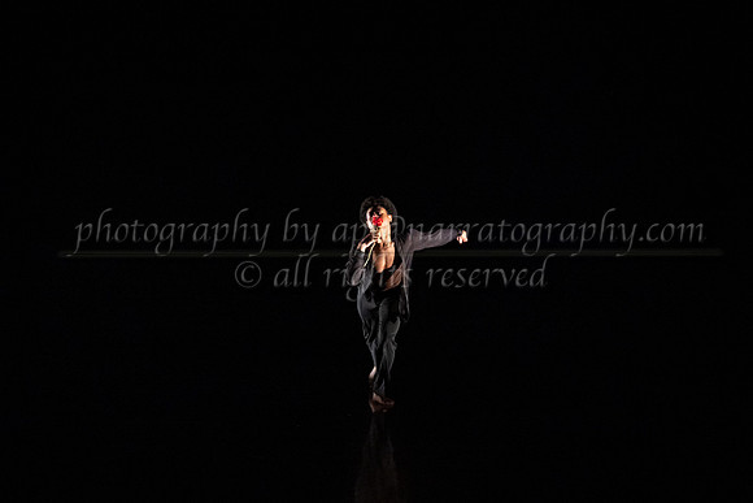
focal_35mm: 103
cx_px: 365
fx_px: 2151
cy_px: 248
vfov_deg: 13.3
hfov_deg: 19.9
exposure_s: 1/500
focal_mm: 84
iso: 5000
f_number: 3.2
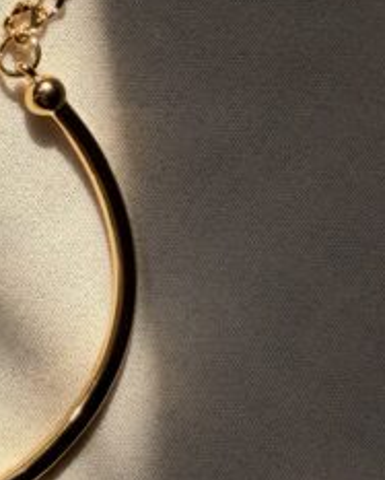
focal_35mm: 87
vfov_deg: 21.9
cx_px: -175
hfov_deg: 16.3
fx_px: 1237
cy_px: 303
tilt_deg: -86.7
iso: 40
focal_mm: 2.22
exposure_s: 1/715
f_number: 2.2
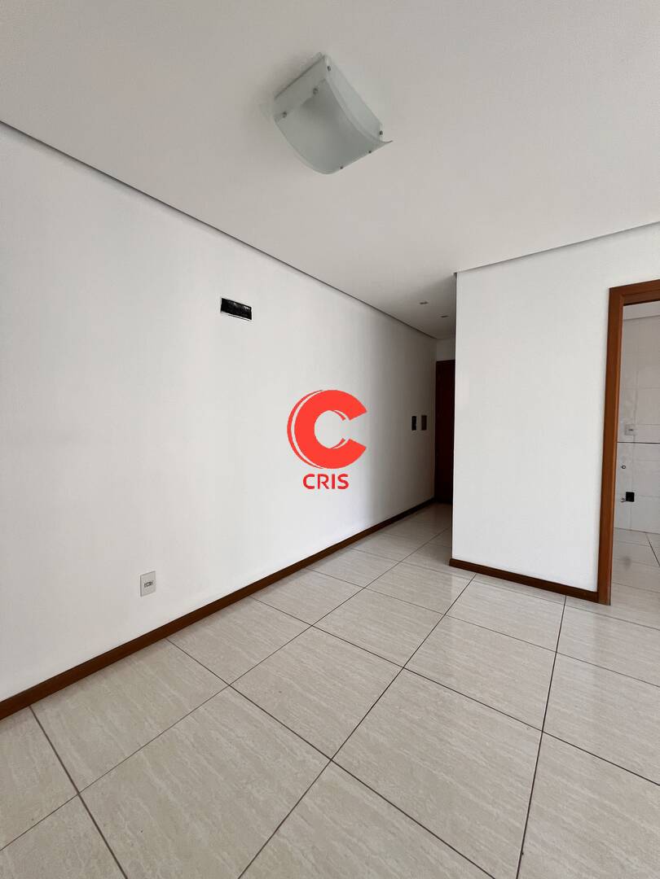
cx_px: 330
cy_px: 440
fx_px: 330
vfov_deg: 106.2
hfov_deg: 89.9
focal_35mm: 13
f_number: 1.8
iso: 64
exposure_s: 1/99
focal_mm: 1.57
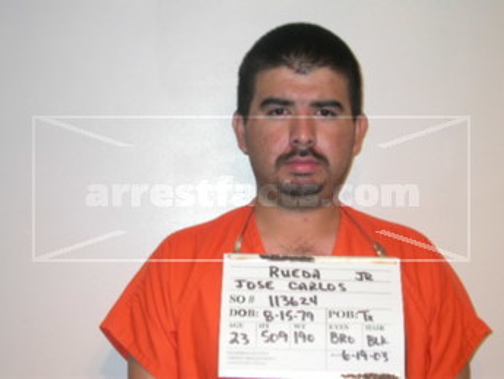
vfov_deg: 22.9
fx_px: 932
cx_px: 252
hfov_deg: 30.3
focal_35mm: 64
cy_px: 190
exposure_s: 1/60.3
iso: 100
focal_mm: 13.3
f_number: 3.2
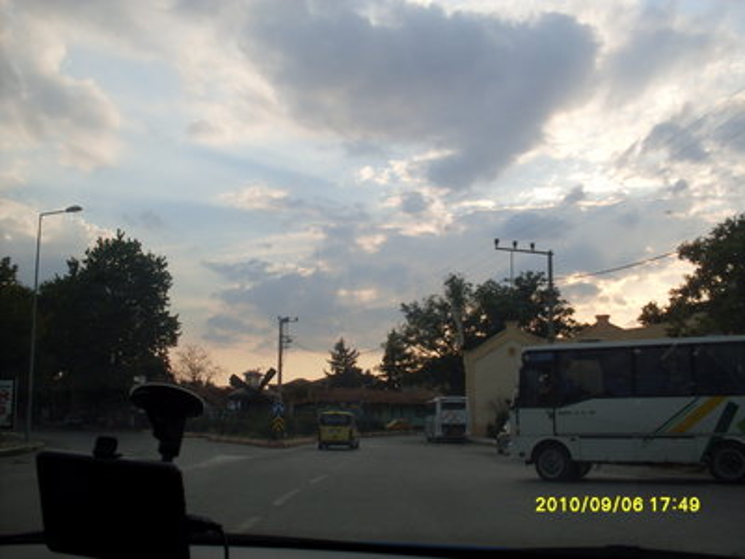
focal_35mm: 38
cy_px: 280
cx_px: 372
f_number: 8.4
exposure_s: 1/125
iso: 80
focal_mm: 6.3
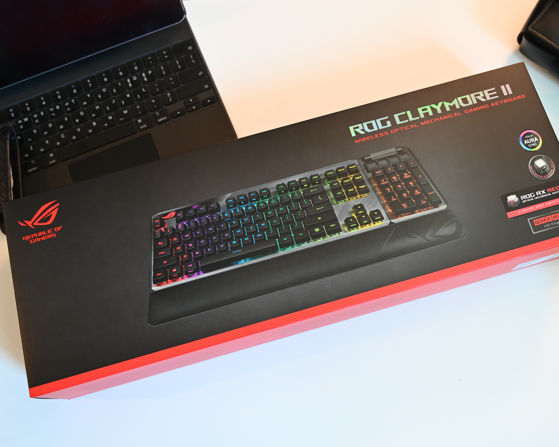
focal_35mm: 38
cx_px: 305
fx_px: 622
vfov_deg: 39.6
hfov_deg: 48.4
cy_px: 218
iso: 1000
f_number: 4
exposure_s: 1/20
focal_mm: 32.5
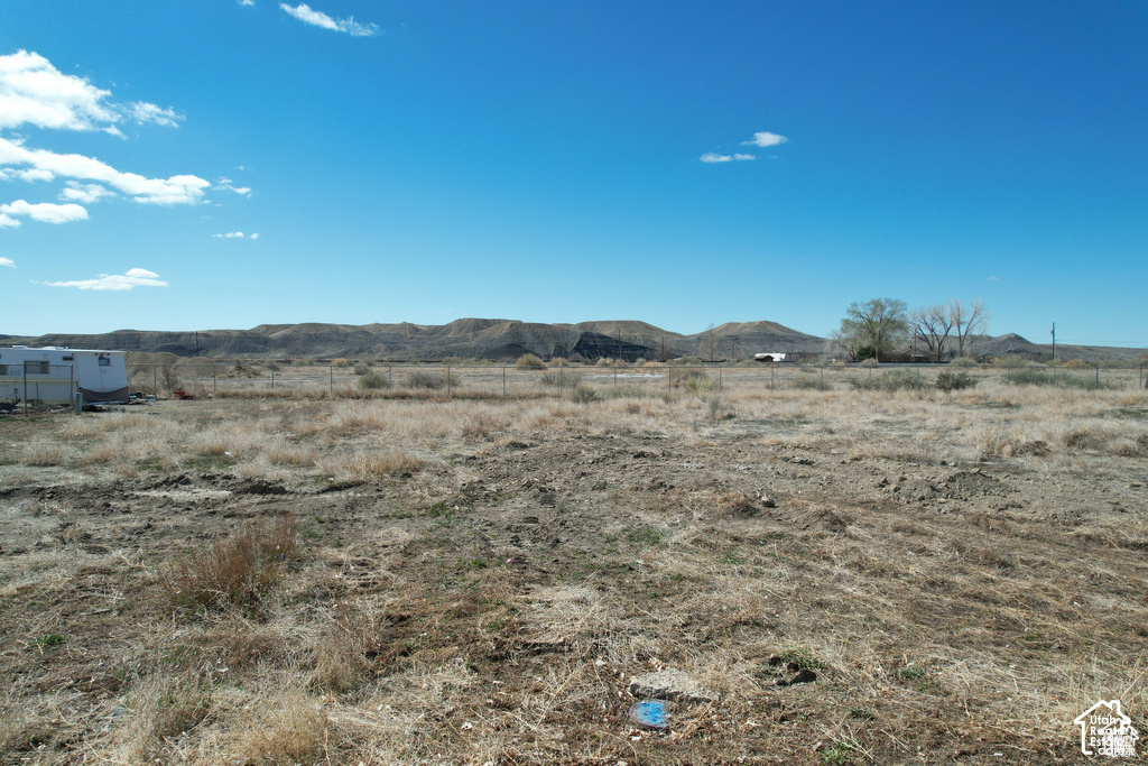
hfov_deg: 78.6
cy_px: 383
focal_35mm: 22
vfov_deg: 57.2
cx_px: 574
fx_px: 702
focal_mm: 8.38
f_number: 2.8
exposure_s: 1/2000
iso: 100
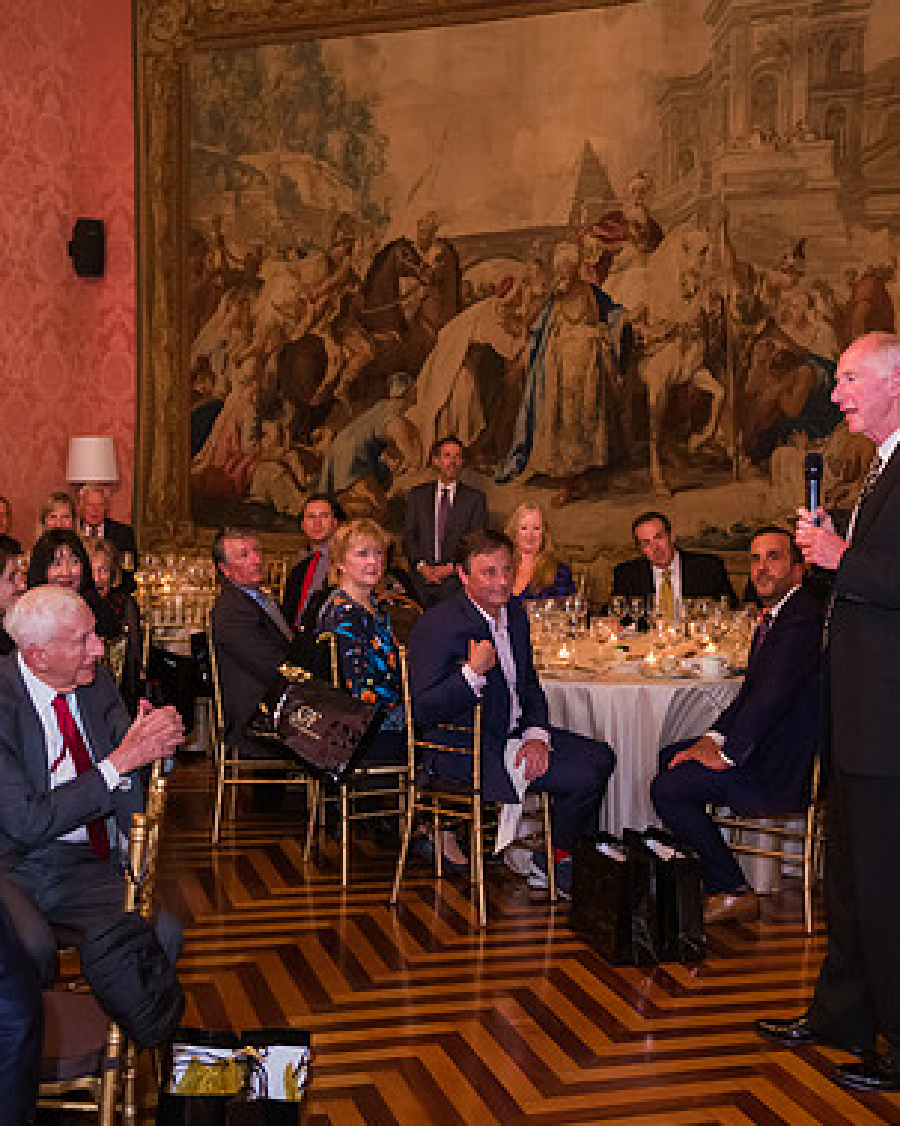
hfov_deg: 30.8
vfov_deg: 38.1
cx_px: 471
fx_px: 1633
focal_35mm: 49
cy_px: 573
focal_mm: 34
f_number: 3.2
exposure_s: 1/100
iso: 3200
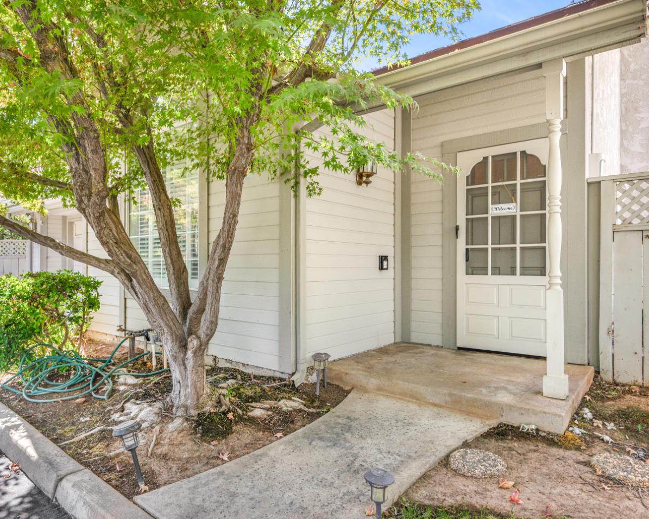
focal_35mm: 21
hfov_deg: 78.5
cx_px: 292
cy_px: 267
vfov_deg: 66.6
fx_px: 395
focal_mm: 17.5
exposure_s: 1/100
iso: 400
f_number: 5
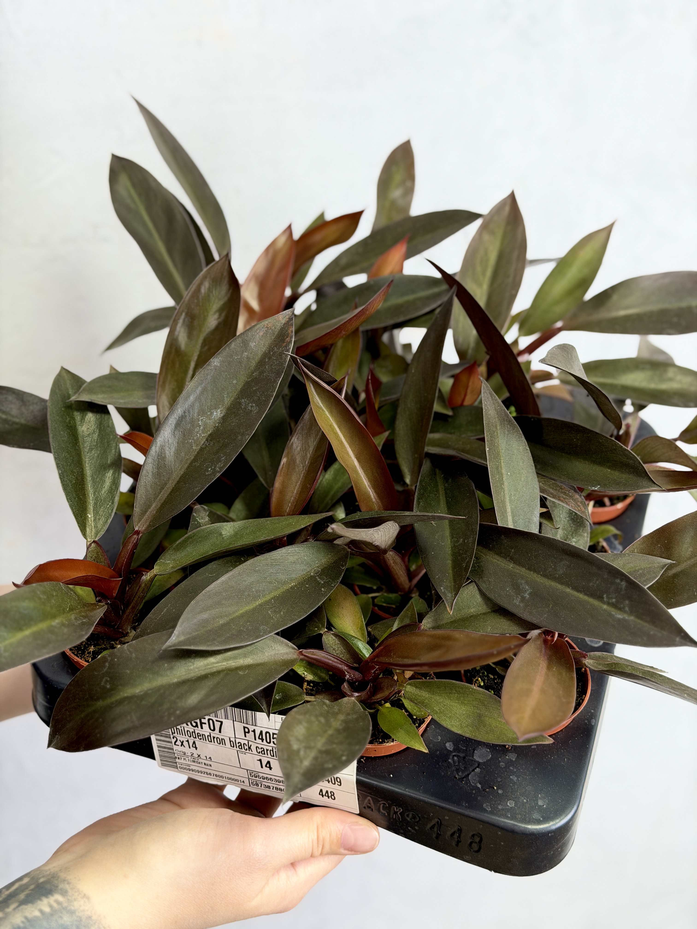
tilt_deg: -18.0
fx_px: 1289
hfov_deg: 30.3
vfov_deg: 39.7
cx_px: 348
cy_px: 464
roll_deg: +0.2
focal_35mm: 48
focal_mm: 6.76
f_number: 1.78
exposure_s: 1/121
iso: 80
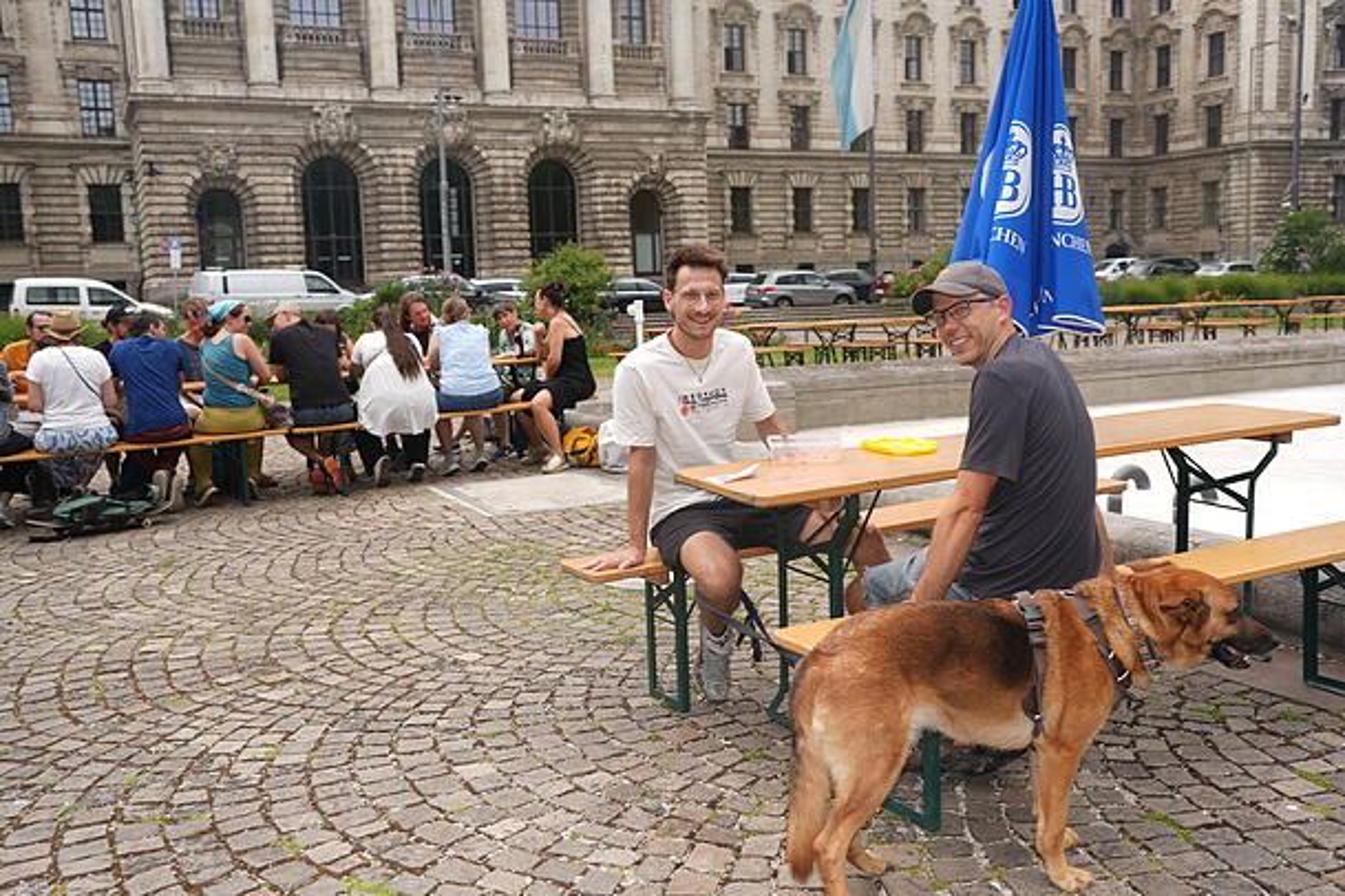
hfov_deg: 54.4
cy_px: 448
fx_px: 1308
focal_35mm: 35
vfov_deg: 37.9
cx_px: 672
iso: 50
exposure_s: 1/250
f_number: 4
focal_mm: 35
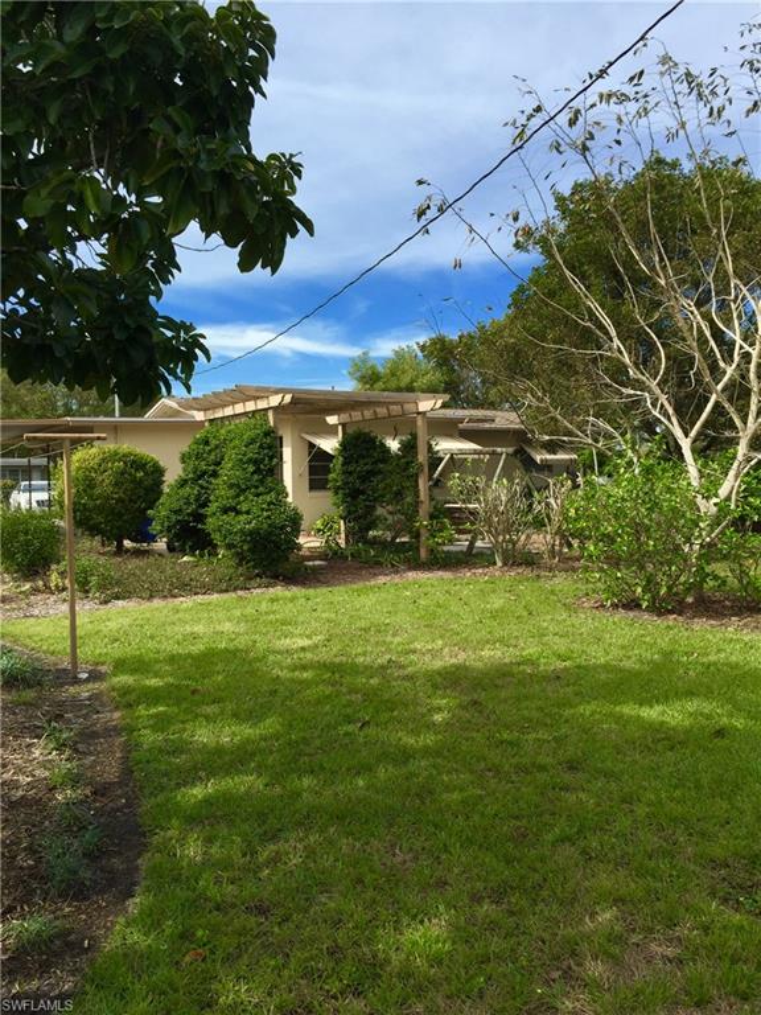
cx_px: 380
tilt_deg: -2.2
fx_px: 850
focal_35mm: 29
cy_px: 508
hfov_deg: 48.2
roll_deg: +1.0
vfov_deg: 61.7
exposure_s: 1/1799
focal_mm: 4.15
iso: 32
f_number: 2.2
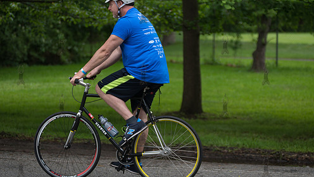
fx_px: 816
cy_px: 74
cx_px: 143
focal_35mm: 98
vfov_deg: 12.4
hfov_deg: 21.8
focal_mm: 80
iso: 200
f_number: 2.8
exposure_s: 1/800
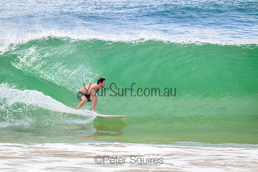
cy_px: 86
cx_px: 129
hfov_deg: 3.4
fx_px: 4301
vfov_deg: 2.3
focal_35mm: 600
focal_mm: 600
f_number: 11
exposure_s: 1/2000
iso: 1600
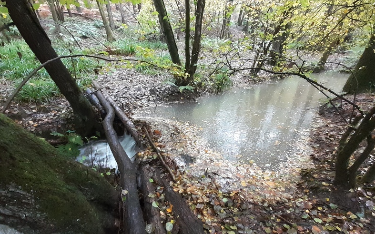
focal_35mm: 14
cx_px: 187
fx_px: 143
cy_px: 129
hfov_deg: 105.3
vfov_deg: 78.4
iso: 400
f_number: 2.2
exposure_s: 1/25
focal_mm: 1.13
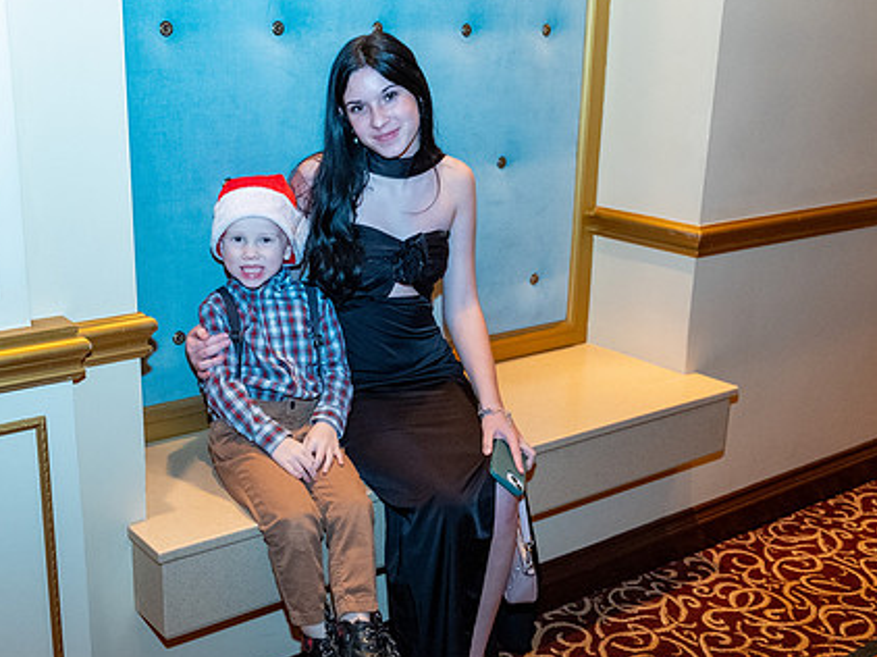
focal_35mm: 41
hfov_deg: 45.6
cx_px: 353
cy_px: 354
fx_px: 1038
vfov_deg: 35.1
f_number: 3.2
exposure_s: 1/125
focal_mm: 20.5
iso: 2500
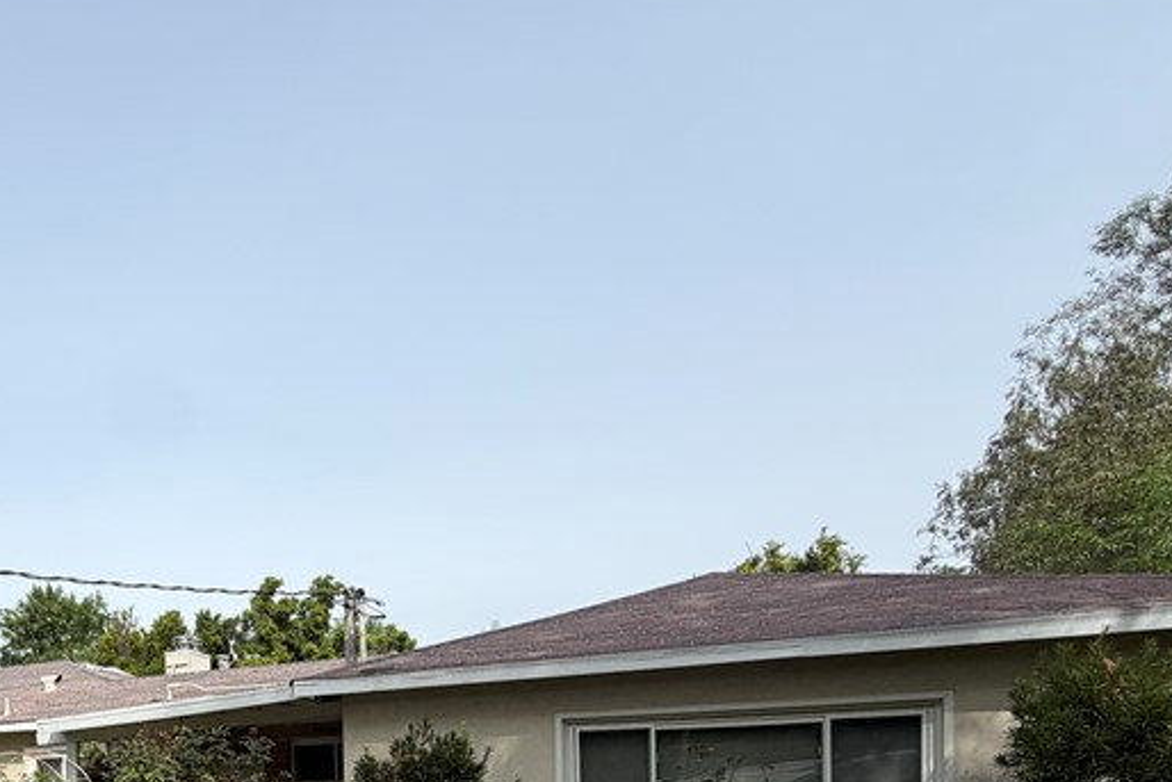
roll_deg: +1.6
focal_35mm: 29
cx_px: 64
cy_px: 805
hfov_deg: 53.4
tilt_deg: -1.6
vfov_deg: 39.1
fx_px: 944
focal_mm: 2.22
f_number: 2.2
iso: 20
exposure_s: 1/970
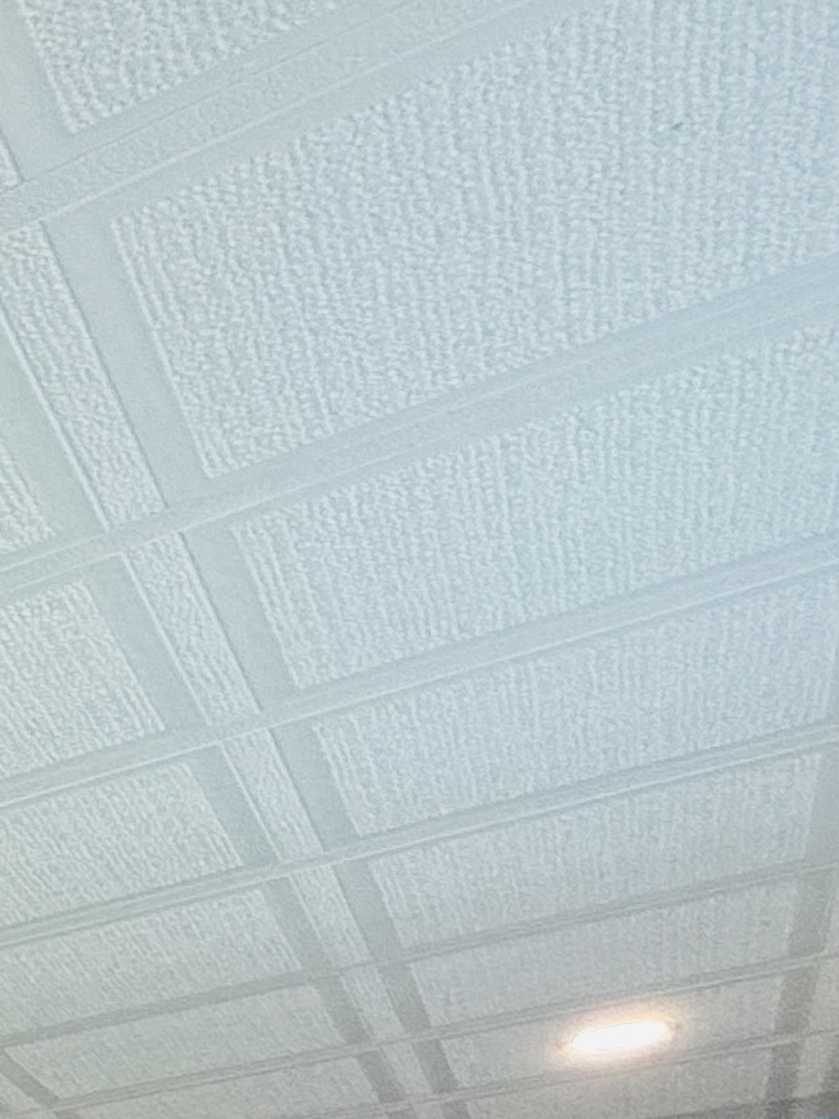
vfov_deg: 23.8
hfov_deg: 15.0
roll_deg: +1.1
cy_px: 1713
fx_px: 2036
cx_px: -1127
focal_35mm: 63
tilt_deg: -0.6
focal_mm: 2.22
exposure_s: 1/120
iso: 250
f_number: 2.2
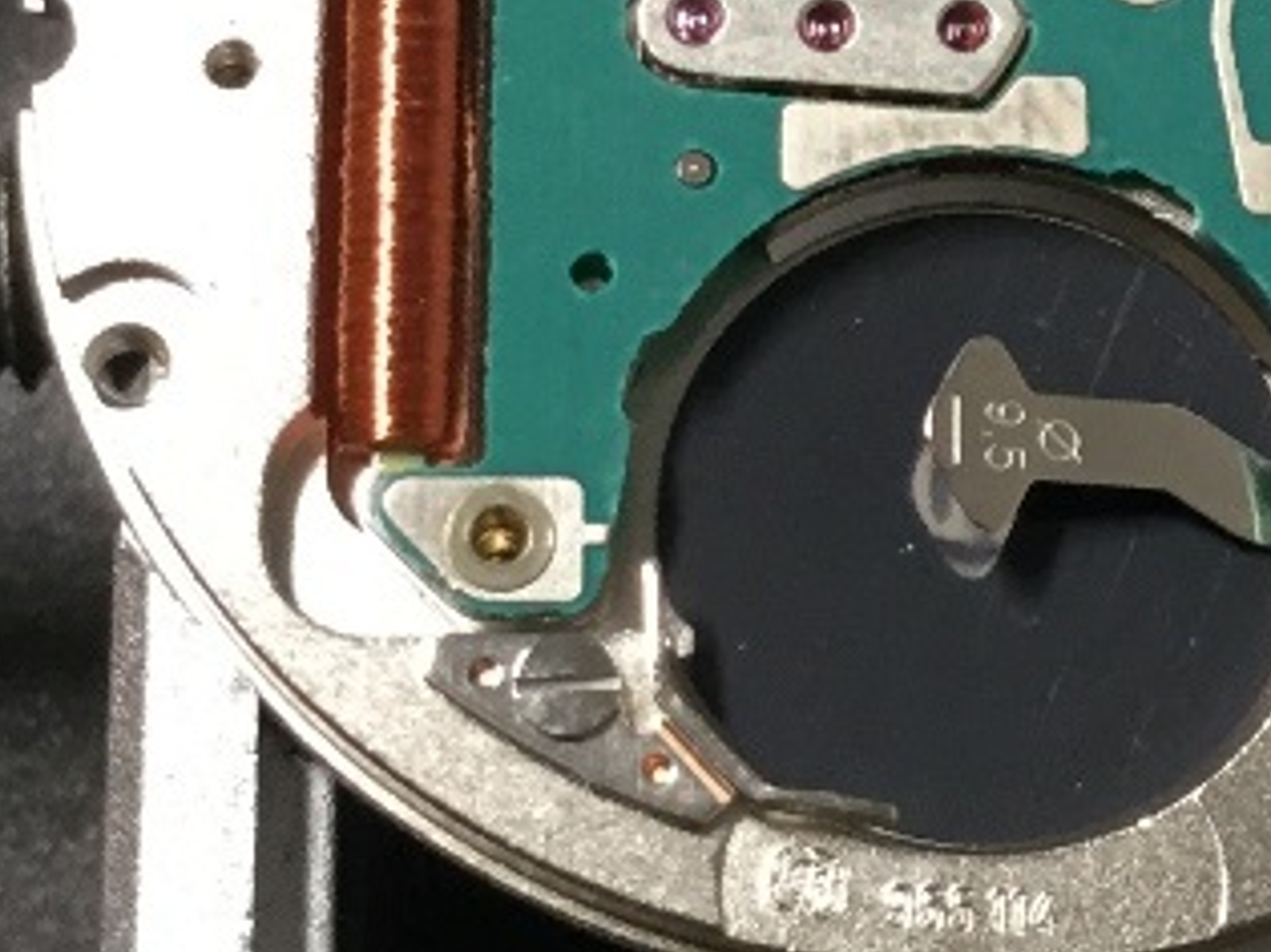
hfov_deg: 30.2
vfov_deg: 22.8
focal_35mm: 63
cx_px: 960
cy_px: 117
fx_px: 2312
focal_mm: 3.3
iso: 50
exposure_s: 1/33
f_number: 2.4
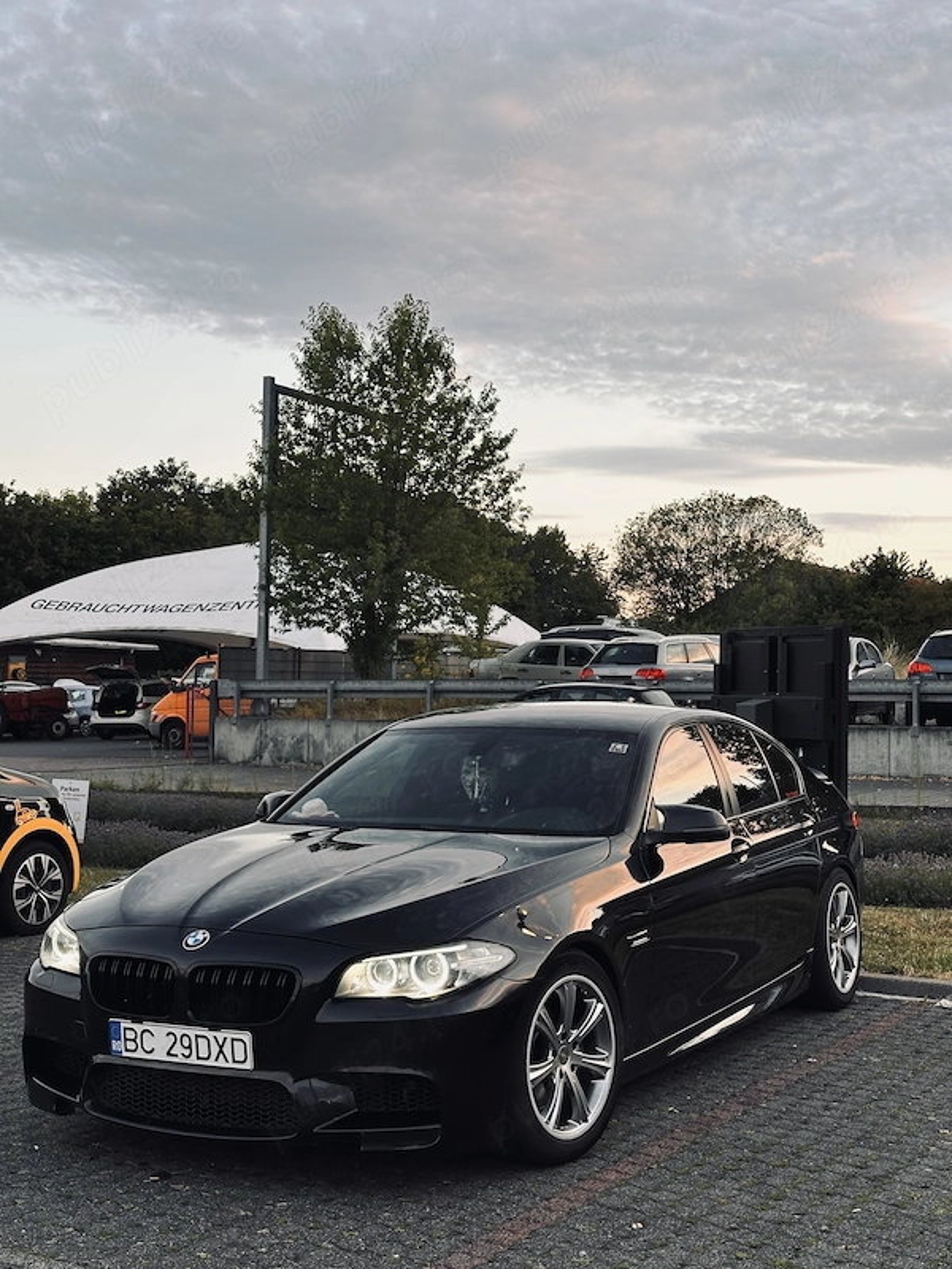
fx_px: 1760
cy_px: 634
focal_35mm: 48
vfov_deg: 39.7
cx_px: 476
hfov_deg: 30.3
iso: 50
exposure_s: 1/126
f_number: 1.78
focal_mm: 6.86
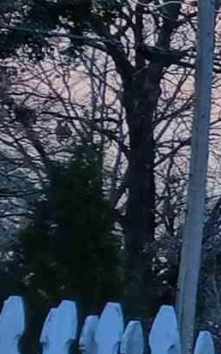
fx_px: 1976
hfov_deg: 5.7
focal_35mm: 205
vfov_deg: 10.2
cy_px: 200
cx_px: 809
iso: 20
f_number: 1.8
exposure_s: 1/188
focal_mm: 3.98
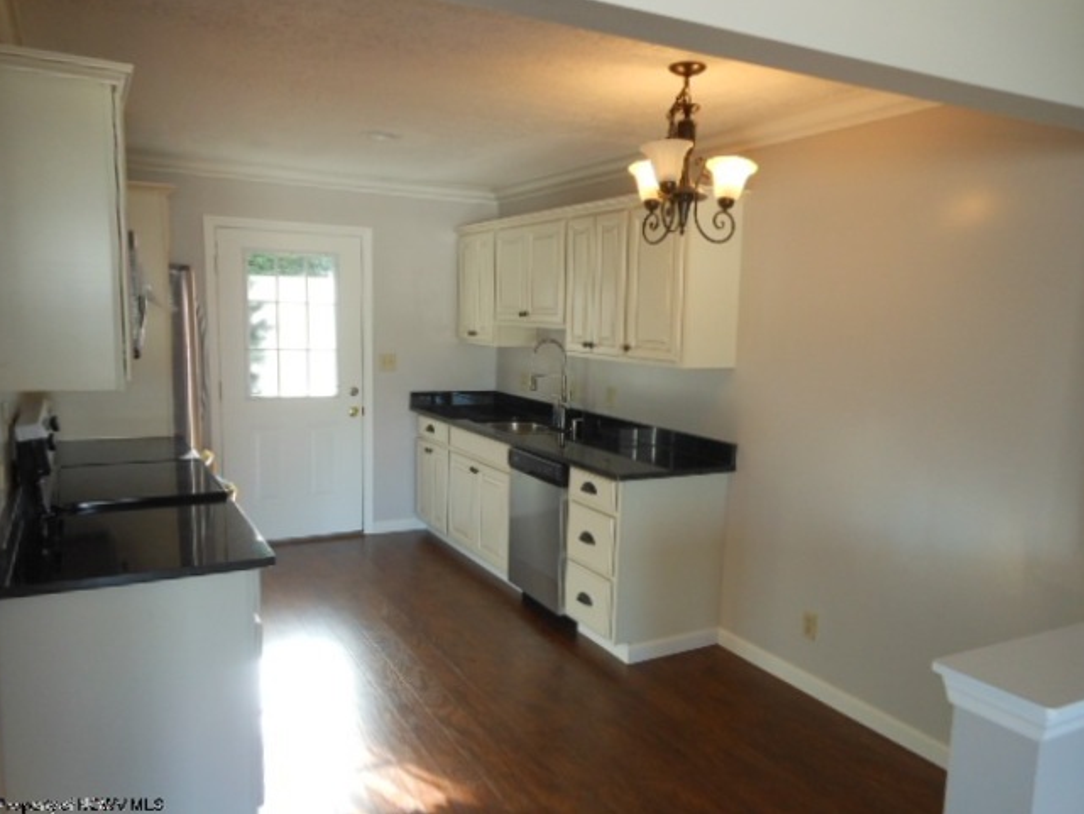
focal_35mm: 26
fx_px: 814
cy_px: 393
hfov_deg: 67.3
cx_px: 544
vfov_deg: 53.1
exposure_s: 1/30
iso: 125
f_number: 3.2
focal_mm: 4.5
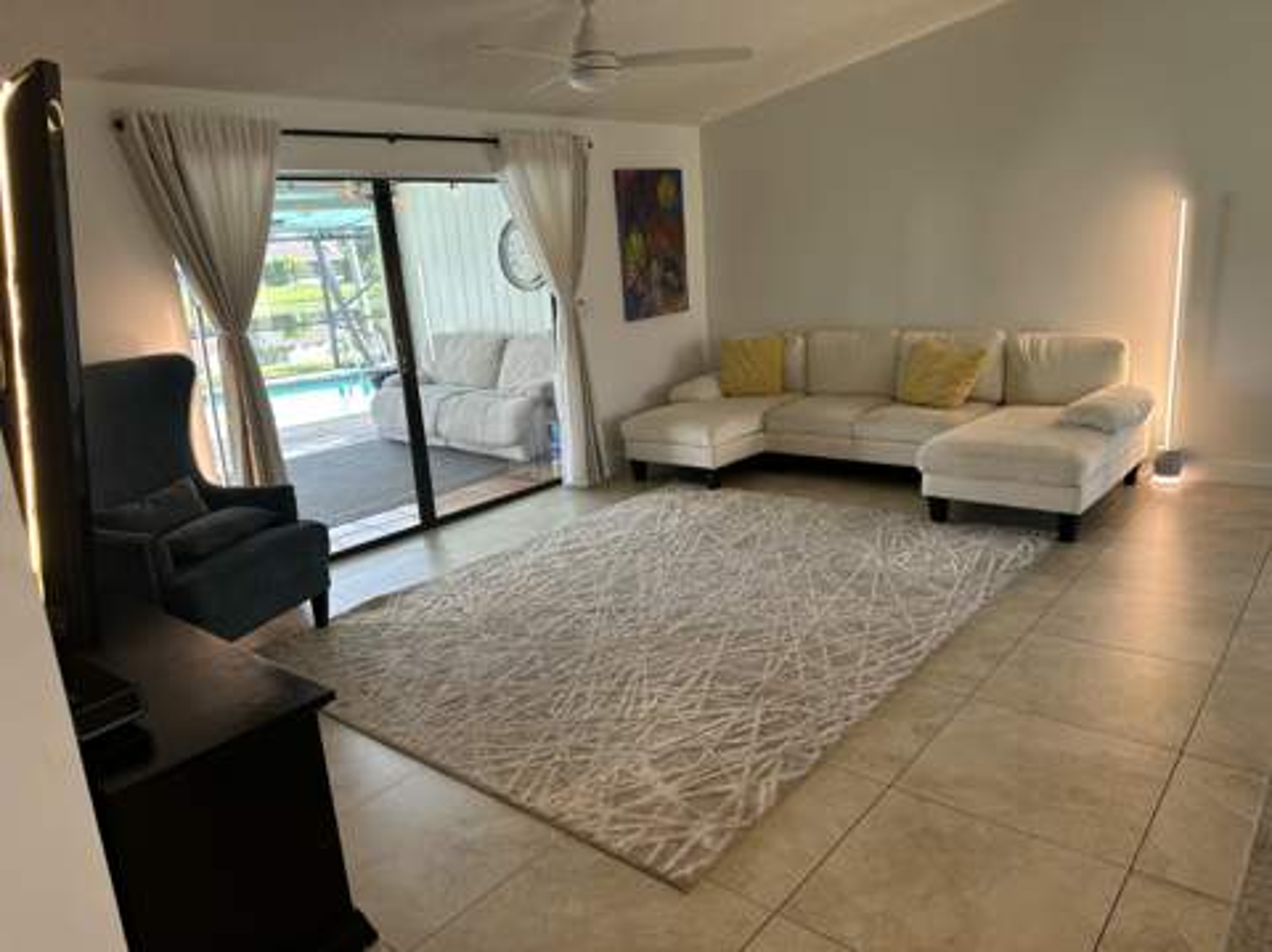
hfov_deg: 71.7
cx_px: 636
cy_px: 476
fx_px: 881
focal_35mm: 24
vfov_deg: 56.7
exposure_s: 1/120
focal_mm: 6.86
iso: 80
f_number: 1.78
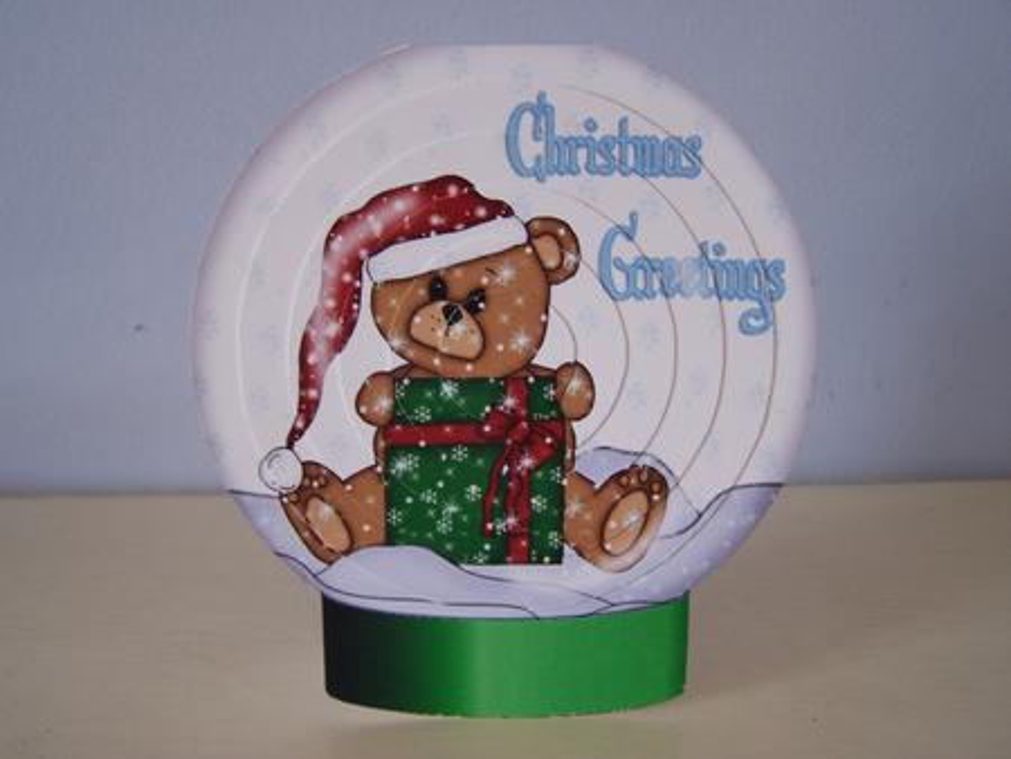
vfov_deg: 37.8
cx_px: 506
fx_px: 1110
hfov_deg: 49.0
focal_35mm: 38
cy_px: 380
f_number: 2.8
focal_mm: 6.3
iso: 80
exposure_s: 1/30
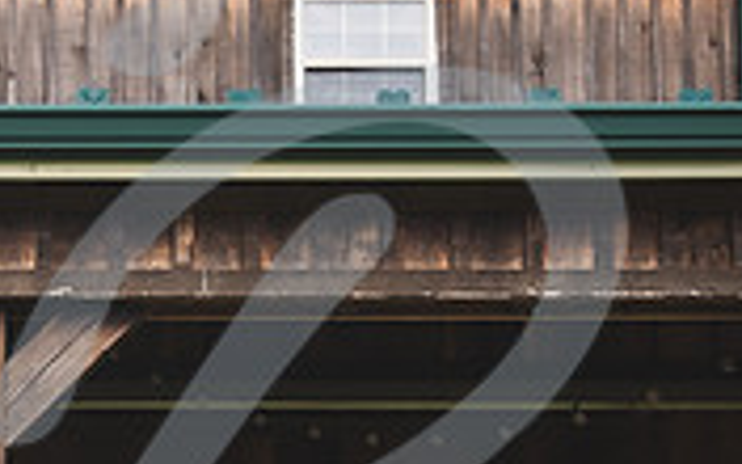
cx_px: -36
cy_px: 588
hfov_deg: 16.7
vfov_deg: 10.5
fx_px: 2467
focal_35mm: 122
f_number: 2.8
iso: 100
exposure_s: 1/125
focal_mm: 36
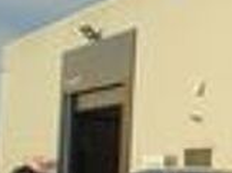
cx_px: 308
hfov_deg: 18.1
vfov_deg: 14.4
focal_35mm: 101
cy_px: 166
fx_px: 676
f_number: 4
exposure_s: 1/400
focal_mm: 6.1
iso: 100
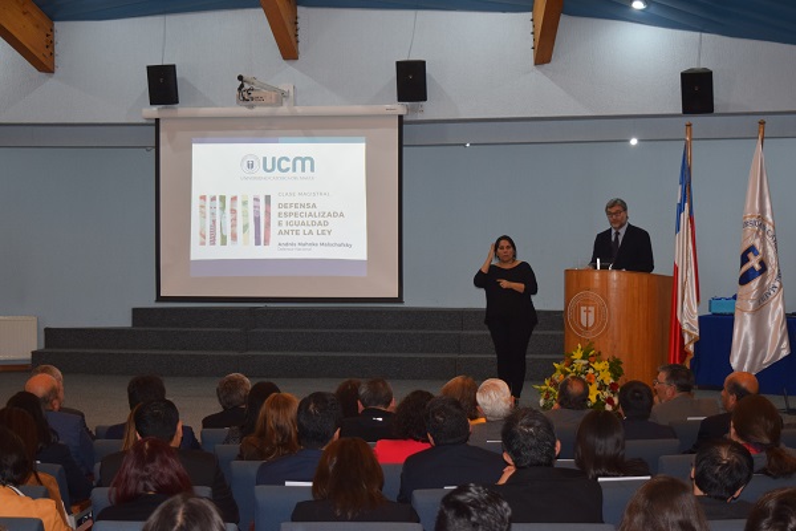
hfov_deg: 31.9
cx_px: 398
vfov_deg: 21.6
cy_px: 266
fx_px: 1393
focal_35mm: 63
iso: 800
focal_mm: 42
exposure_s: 1/60
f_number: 5
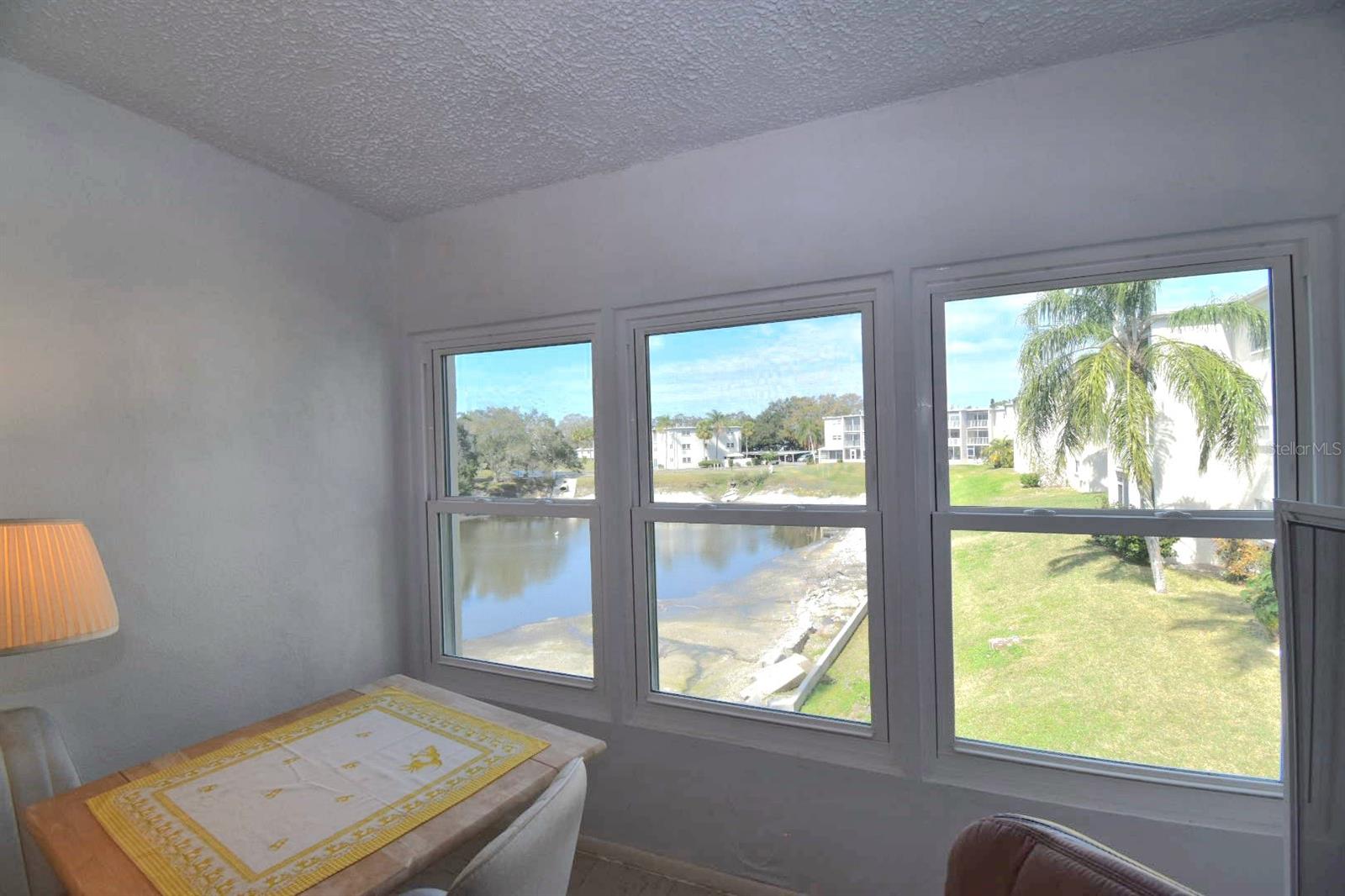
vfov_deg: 77.3
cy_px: 448
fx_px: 560
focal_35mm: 15
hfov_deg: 100.4
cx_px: 672
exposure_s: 1/250
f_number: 8
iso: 220
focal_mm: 10
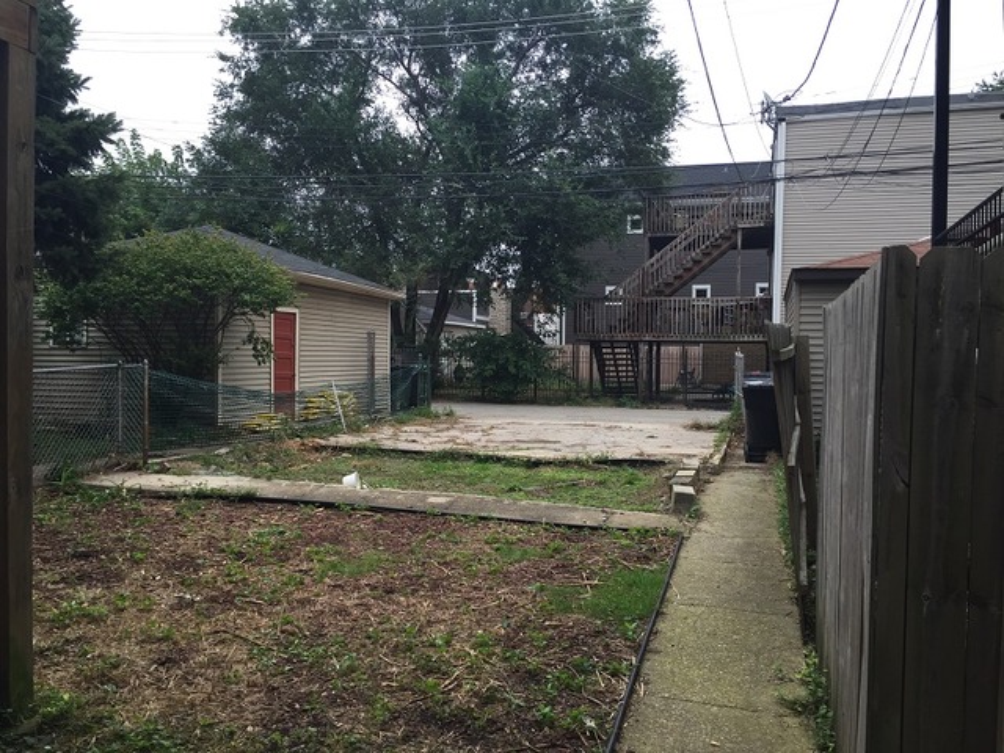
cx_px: 502
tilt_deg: -1.3
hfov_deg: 61.7
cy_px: 376
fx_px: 841
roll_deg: -1.8
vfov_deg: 48.2
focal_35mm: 29
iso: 32
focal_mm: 4.15
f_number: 2.2
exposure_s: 1/199
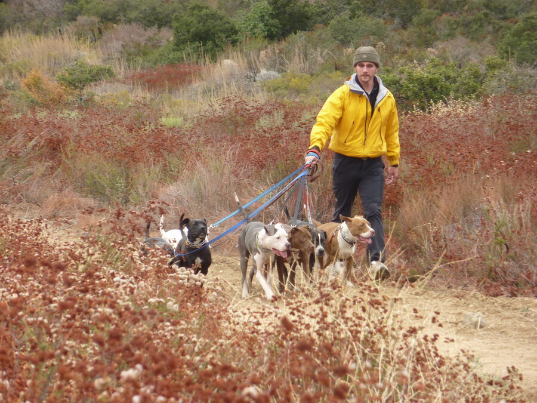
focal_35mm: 300
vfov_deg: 5.0
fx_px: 4654
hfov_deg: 6.6
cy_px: 202
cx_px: 268
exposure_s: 1/60
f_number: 4.9
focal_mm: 49.2
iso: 125
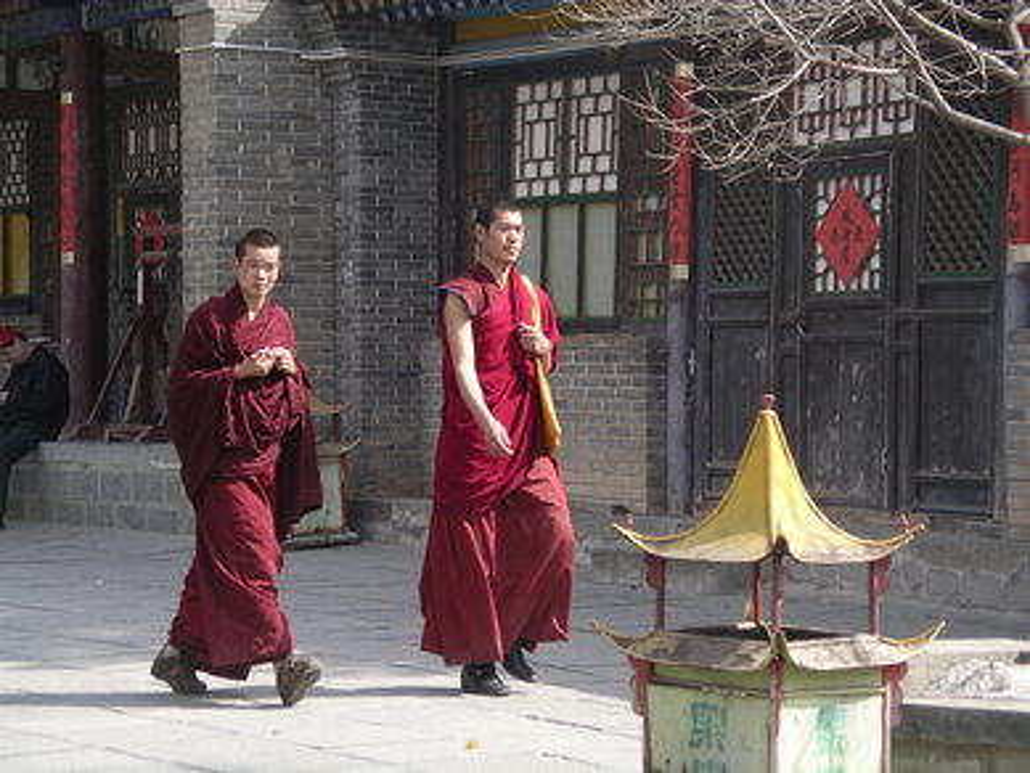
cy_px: 386
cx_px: 515
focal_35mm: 134
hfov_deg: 14.7
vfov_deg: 11.1
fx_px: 3988
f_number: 4.2
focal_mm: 27.8
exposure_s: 1/272
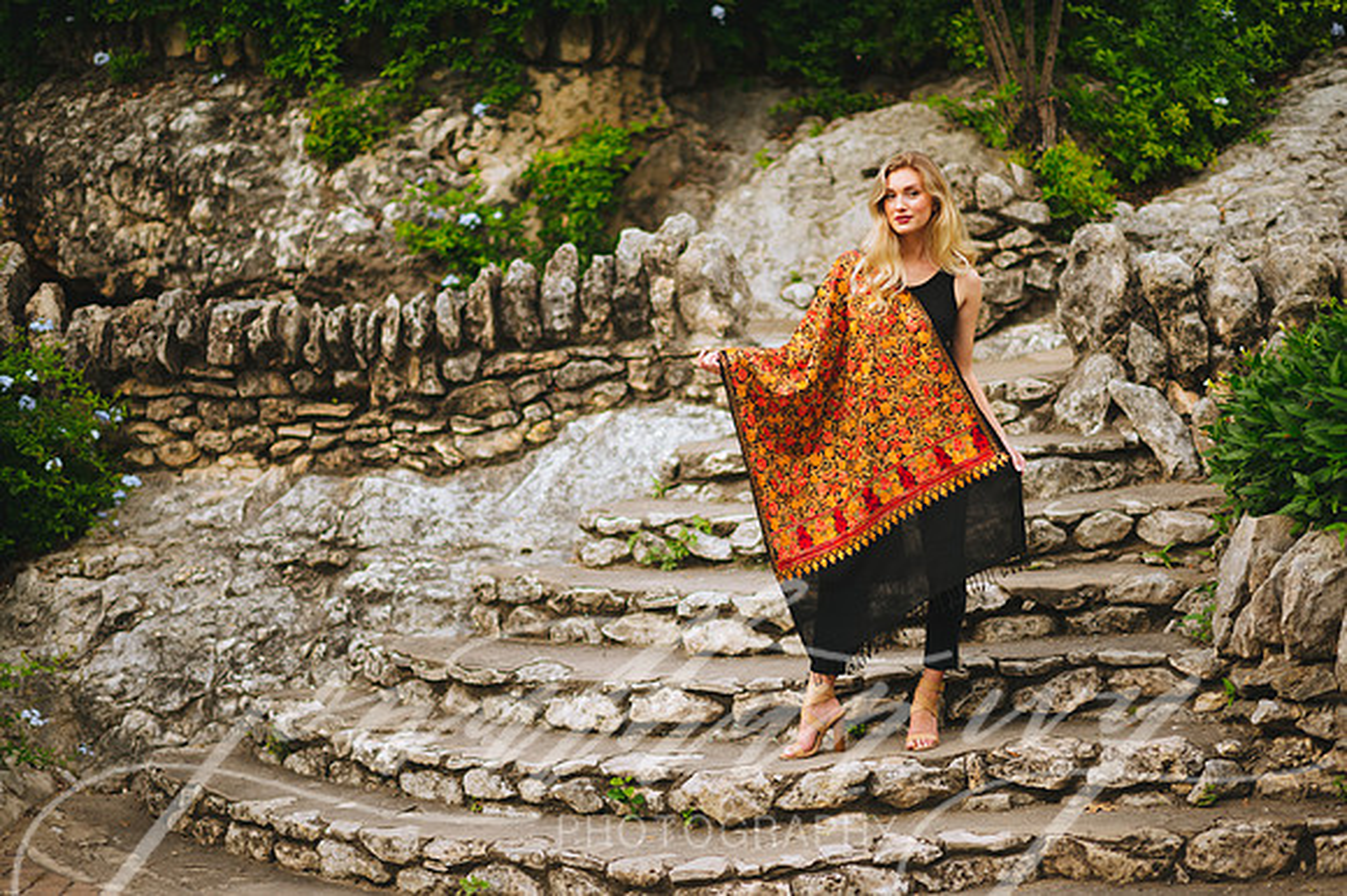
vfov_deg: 16.1
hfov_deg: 23.9
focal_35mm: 85
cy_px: 448
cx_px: 674
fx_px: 3178
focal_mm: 85
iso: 50
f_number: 1.4
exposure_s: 1/200
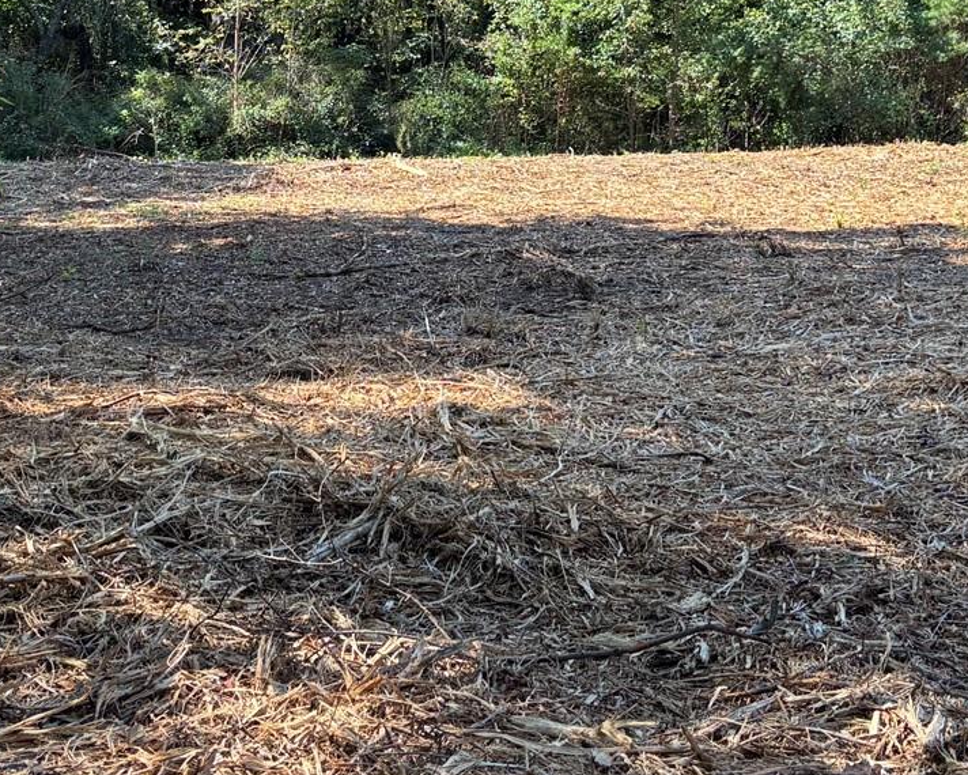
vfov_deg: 20.4
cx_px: 332
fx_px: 2092
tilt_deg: -1.8
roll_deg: -0.4
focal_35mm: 73
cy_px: 26
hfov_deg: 25.9
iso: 50
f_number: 1.6
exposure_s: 1/380
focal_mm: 5.96
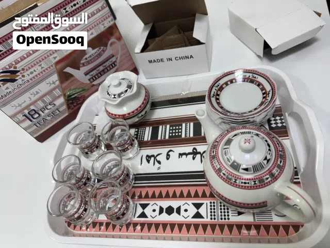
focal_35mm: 24
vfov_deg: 56.8
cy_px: 124
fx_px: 229
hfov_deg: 71.6
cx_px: 165
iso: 160
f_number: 1.78
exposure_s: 1/100
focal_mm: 6.76
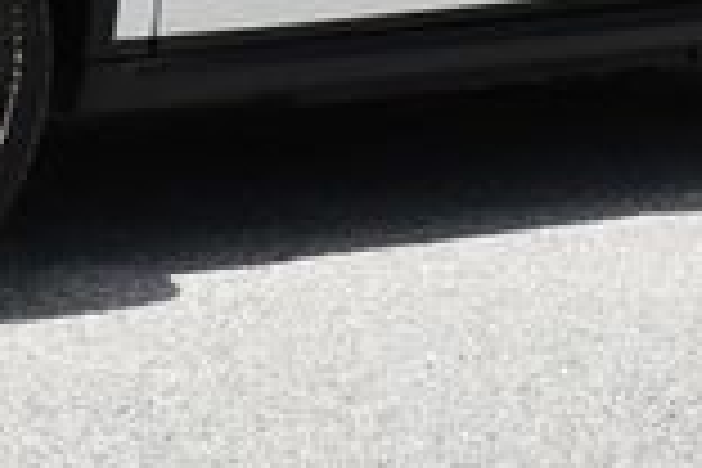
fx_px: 3841
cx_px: 99
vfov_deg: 6.8
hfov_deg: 10.4
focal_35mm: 197
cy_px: -441
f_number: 9
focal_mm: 24
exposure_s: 1/320
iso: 100
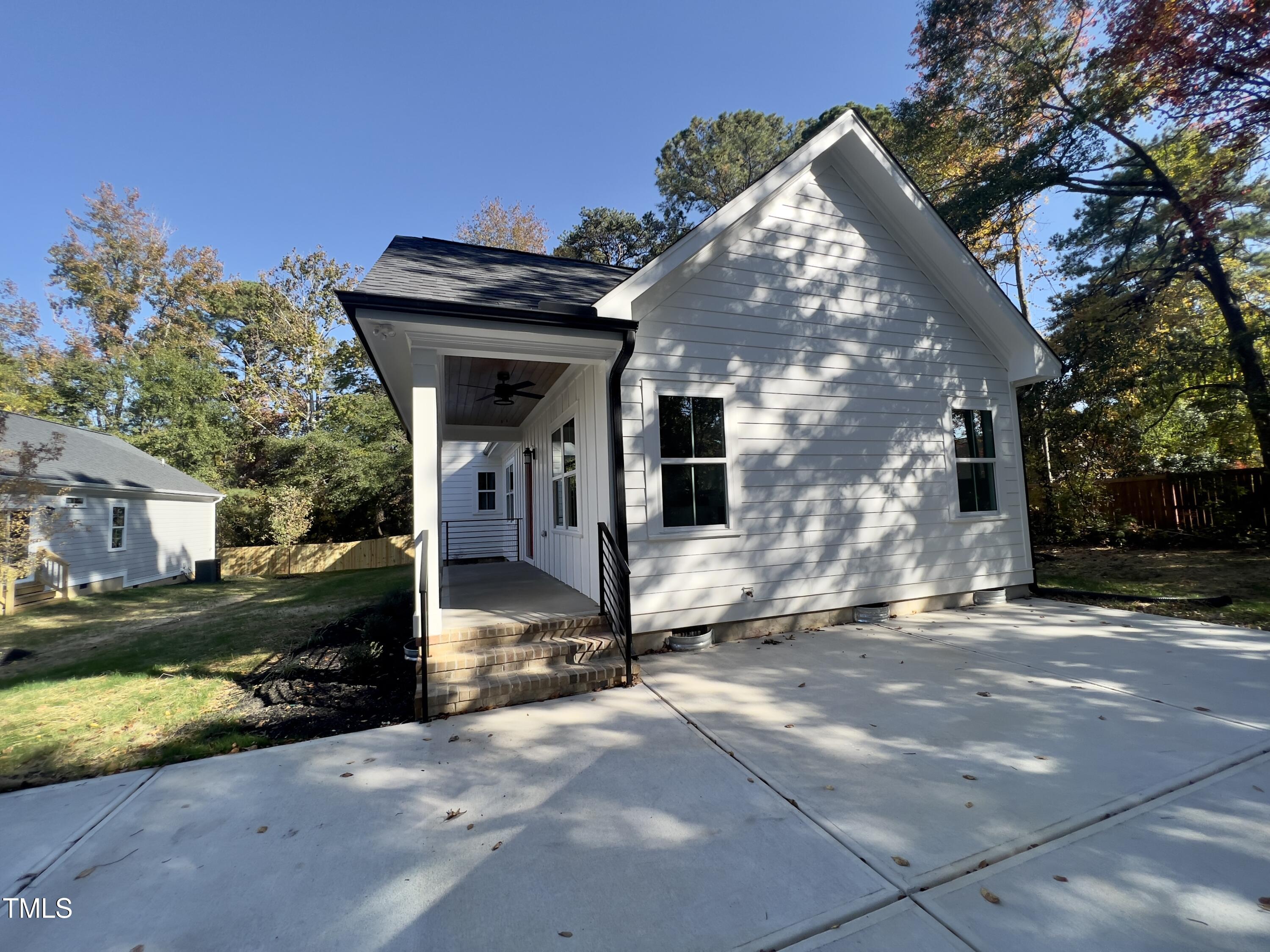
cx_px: 635
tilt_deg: +4.3
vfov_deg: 89.9
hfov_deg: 106.2
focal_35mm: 13
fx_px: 477
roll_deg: +2.2
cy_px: 476
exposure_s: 1/664
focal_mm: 1.57
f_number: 1.8
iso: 32
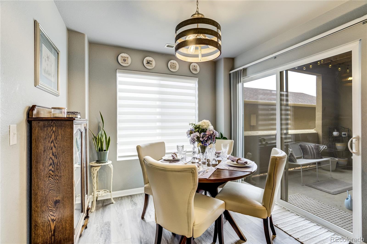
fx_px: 163
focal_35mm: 16
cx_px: 184
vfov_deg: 73.7
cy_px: 122
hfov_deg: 96.7
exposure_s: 1/50
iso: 1250
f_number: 7.1
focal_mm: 16
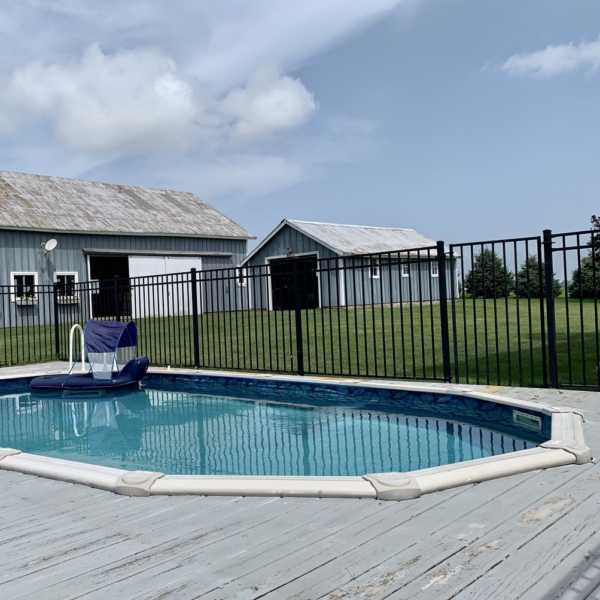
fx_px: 647
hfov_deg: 48.7
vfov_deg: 49.7
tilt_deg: +1.7
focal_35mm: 33
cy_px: 307
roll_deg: +1.7
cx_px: 187
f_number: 1.8
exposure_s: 1/3289
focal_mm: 4.25
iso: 25
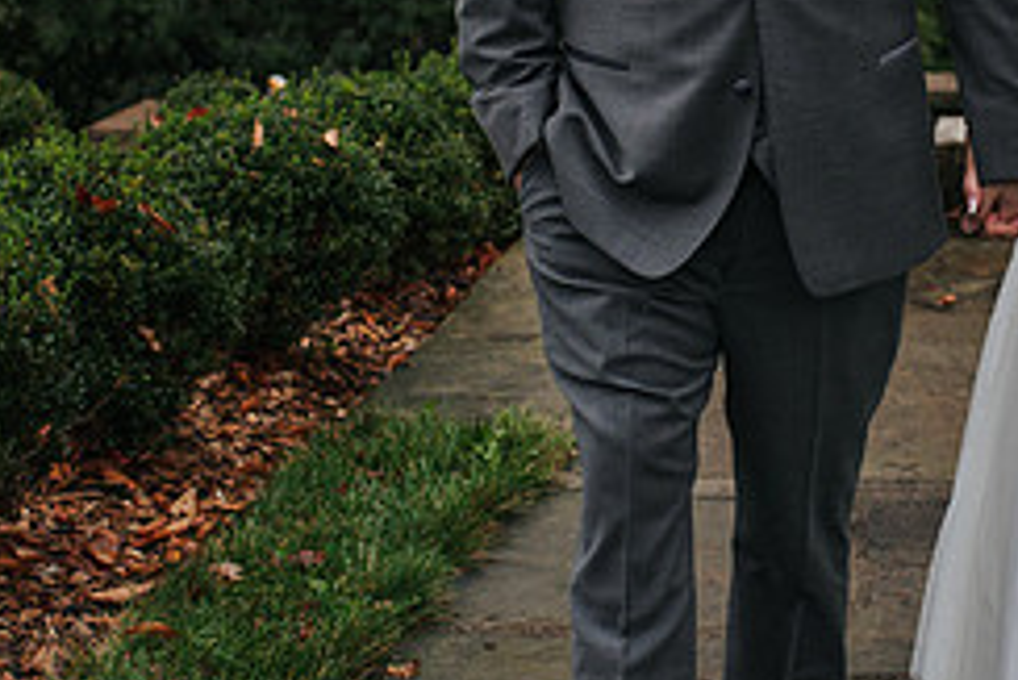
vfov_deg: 12.7
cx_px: 748
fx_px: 3027
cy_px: 82
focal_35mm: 107
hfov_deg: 19.0
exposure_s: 1/320
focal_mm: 35
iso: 800
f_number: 3.2
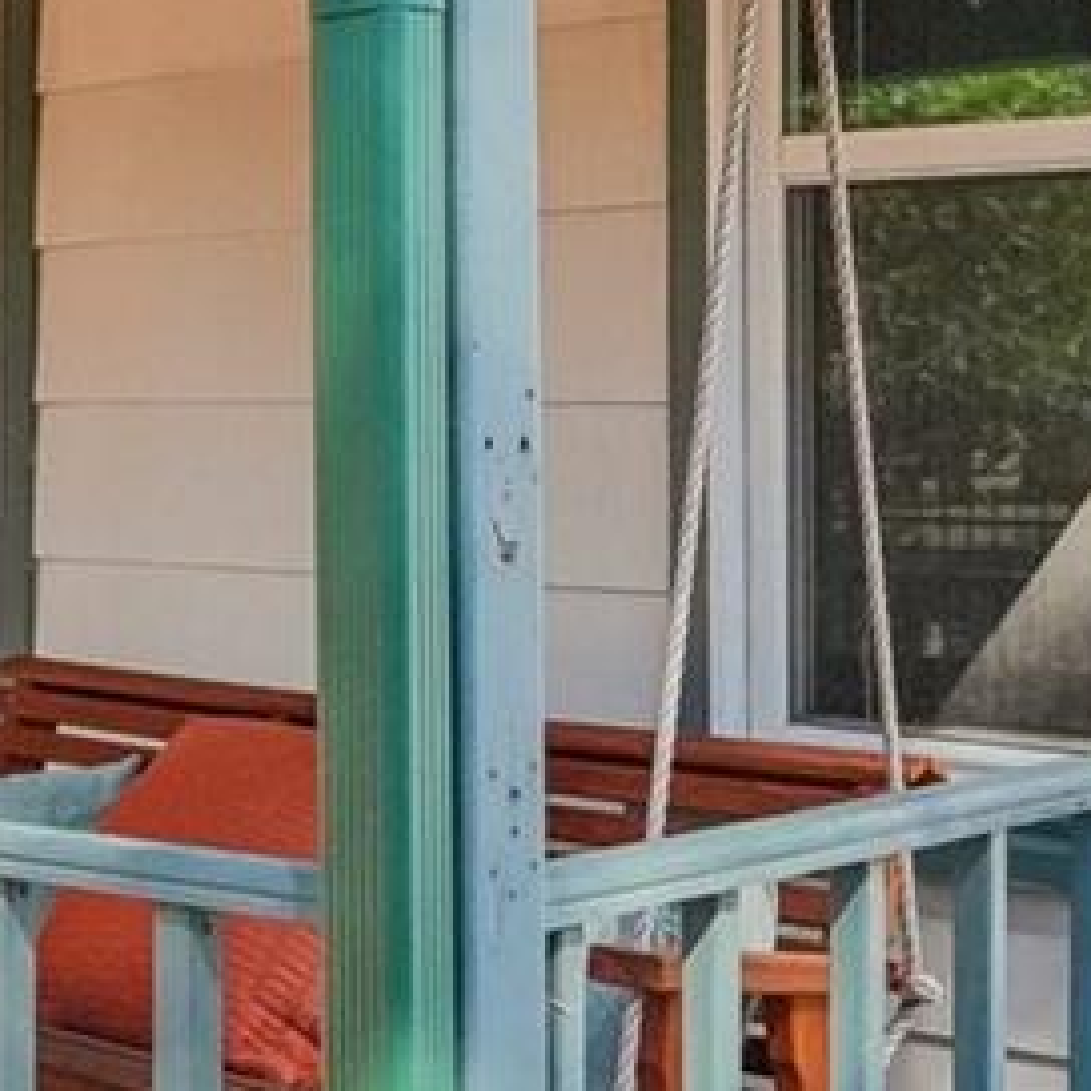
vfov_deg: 22.6
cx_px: 32
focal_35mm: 76
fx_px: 2710
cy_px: 341
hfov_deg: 22.0
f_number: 8
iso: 800
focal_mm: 10
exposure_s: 1/500
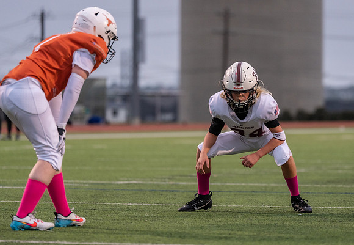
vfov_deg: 6.6
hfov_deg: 9.6
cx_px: 227
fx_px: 2110
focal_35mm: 212
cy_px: 123
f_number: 2.8
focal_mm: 159
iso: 1600
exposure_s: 1/1250
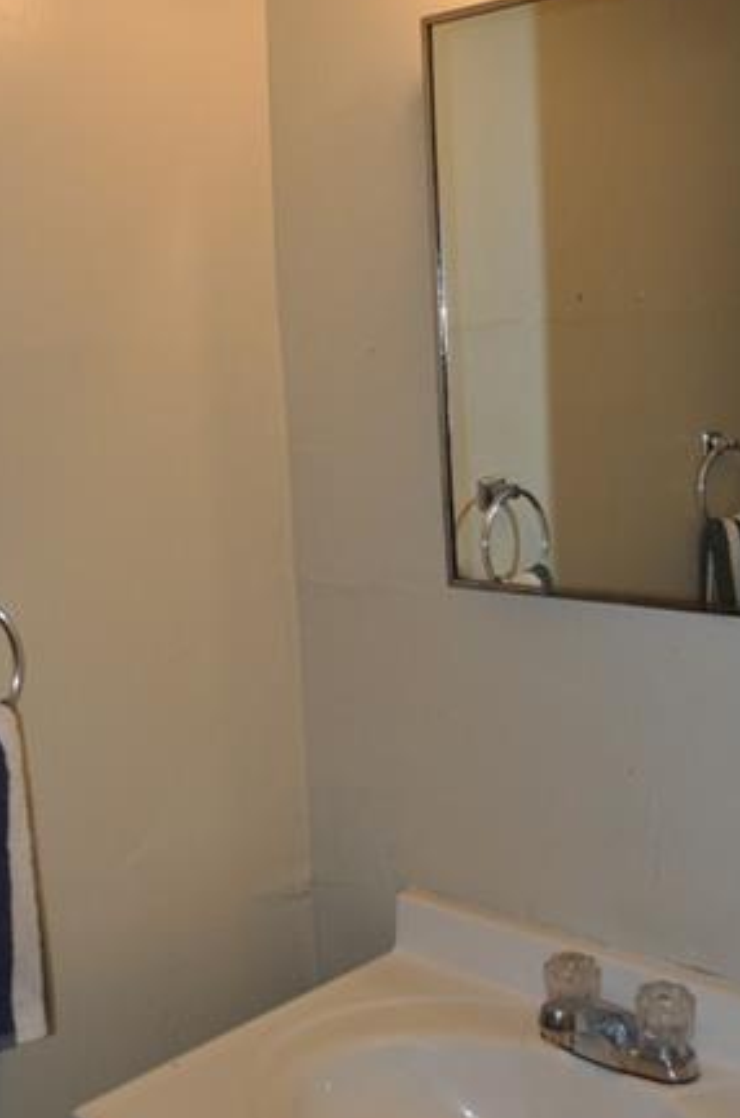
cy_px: 455
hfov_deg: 27.8
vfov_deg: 41.0
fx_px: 1487
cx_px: 268
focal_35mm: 48
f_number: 3.5
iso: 250
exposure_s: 1/200
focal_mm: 18
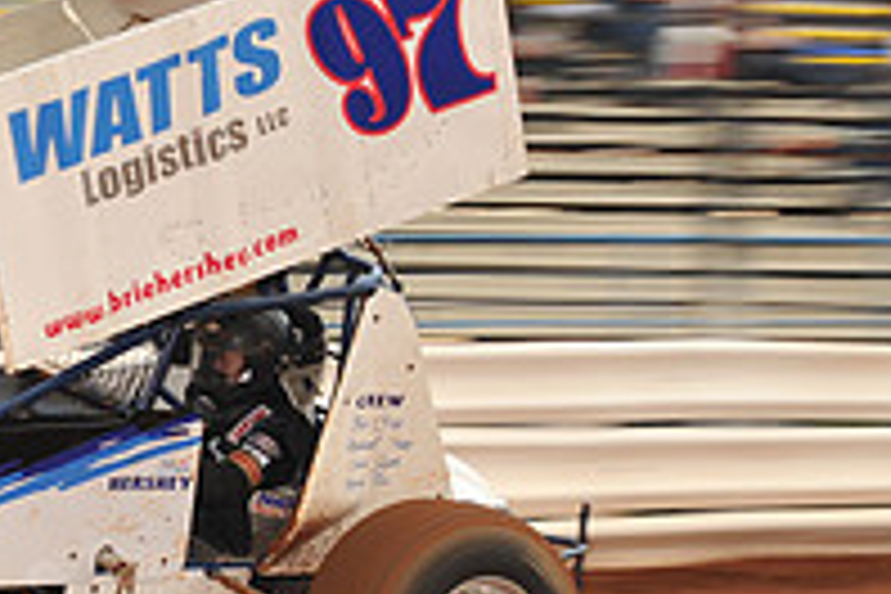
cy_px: 369
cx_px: -112
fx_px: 6237
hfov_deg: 8.1
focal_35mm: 252
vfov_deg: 5.5
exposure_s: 1/250
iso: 800
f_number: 9
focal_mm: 86
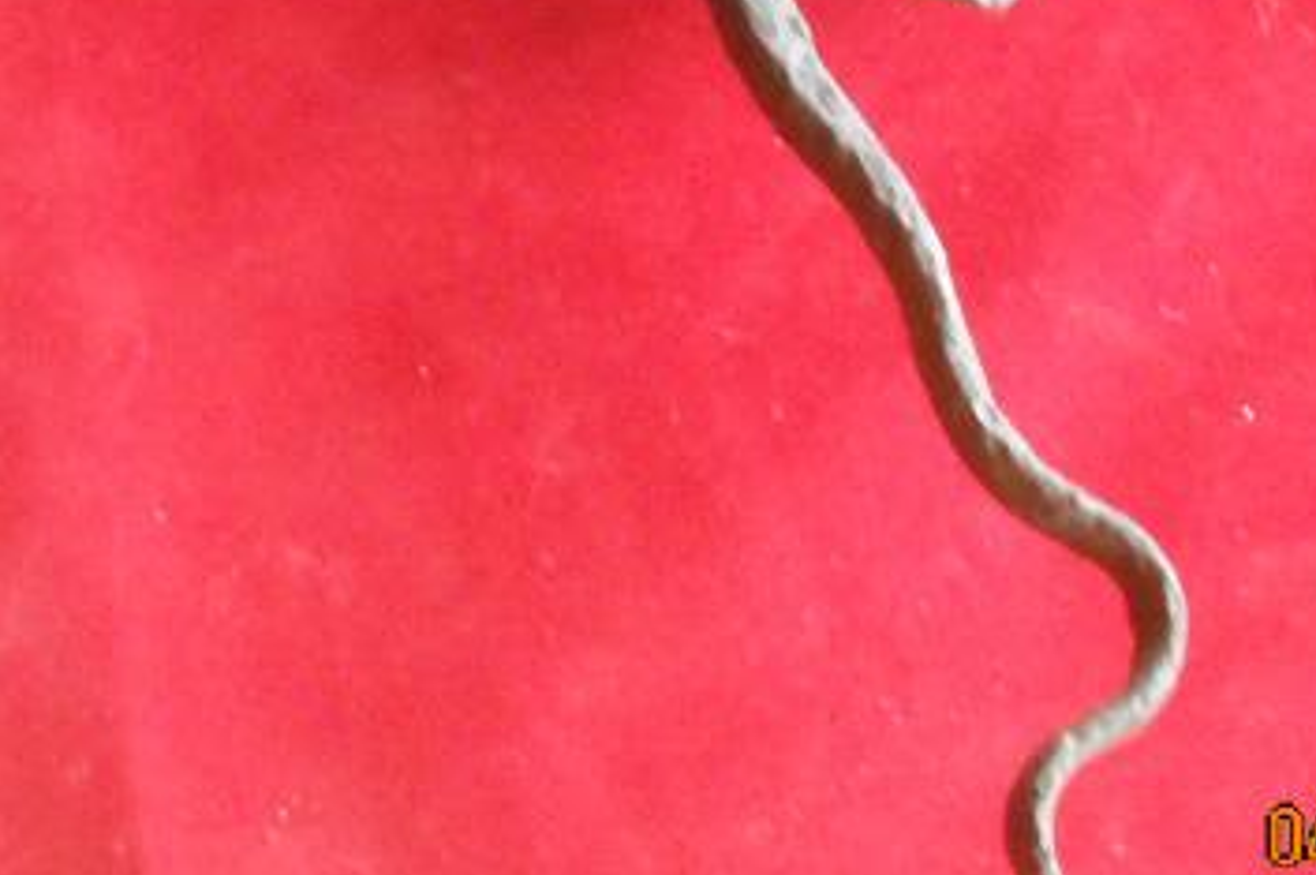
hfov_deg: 12.9
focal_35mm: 159
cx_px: 770
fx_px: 5807
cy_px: 127
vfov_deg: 8.6
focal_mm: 13.73
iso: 766
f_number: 4.1
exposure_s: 1/8
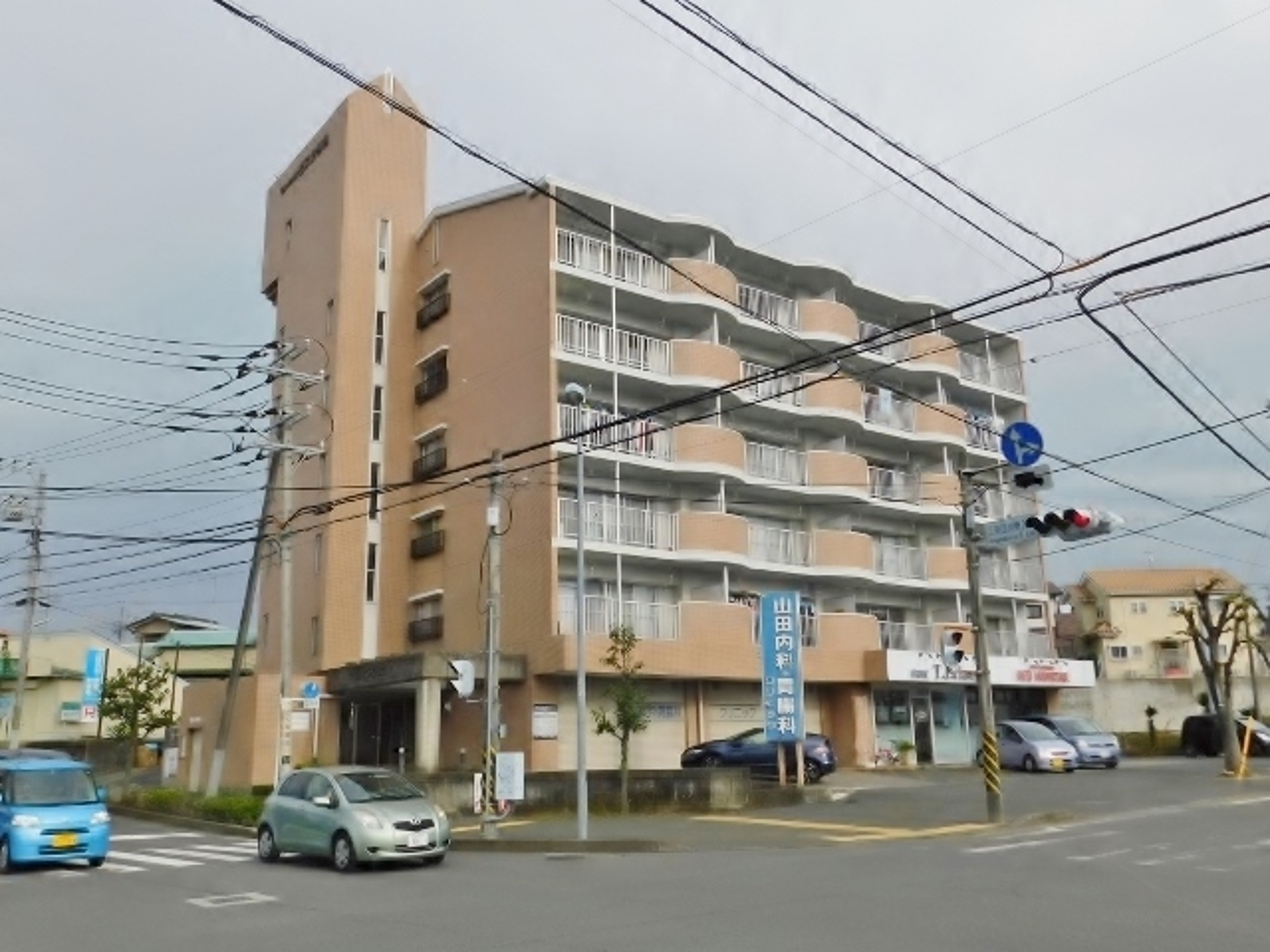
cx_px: 635
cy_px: 476
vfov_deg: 46.8
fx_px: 1101
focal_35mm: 30
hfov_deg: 60.0
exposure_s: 1/1250
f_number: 3.2
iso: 125
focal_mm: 5.3
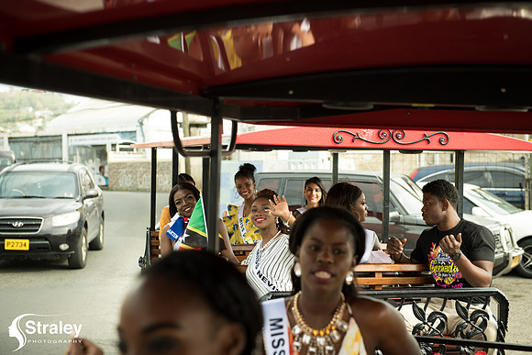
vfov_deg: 21.9
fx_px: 916
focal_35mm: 62
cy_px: 178
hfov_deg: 32.4
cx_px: 266
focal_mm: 62
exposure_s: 1/200
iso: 160
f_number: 4.5
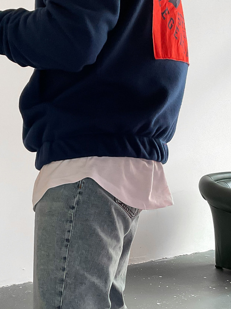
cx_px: 94
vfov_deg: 27.2
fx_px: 632
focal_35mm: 71
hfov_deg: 20.7
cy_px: 212
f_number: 1.8
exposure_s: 1/60
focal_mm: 3
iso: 100
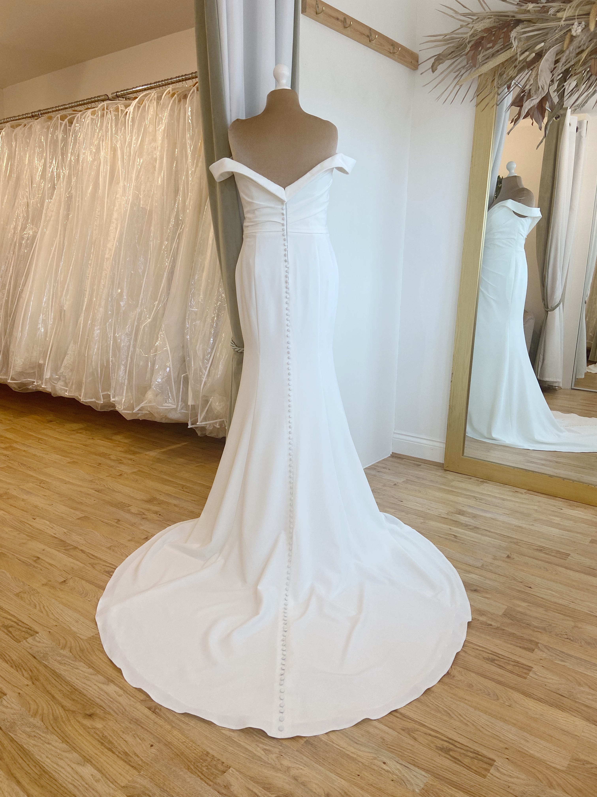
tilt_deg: -11.2
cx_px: 298
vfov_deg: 67.3
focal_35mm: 26
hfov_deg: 53.1
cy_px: 398
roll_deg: -0.4
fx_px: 598
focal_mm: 4.25
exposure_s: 1/122
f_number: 1.8
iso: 80
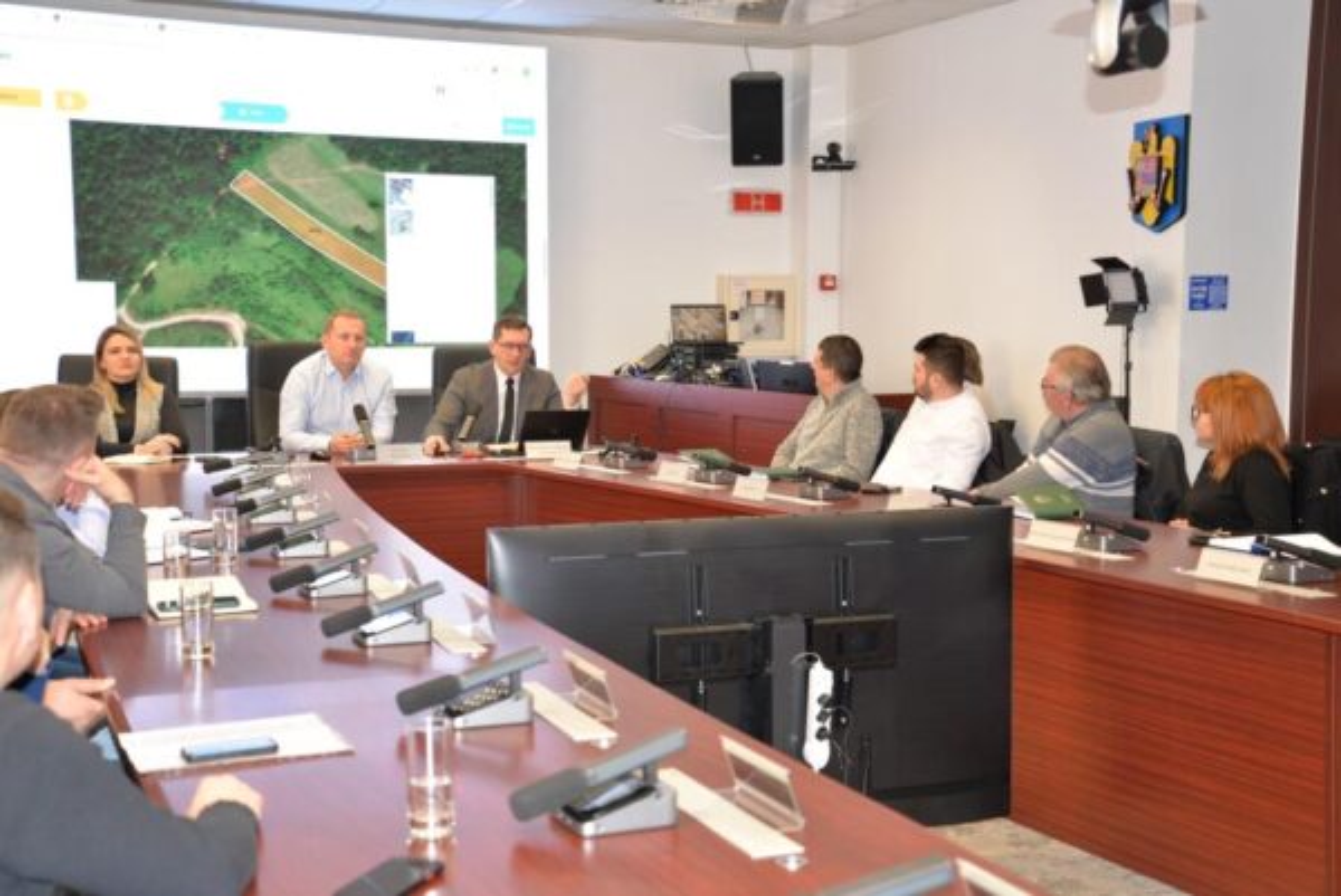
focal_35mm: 52
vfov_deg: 26.0
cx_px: 670
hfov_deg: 38.2
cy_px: 448
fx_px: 1938
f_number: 4.2
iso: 720
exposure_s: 1/60
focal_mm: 52
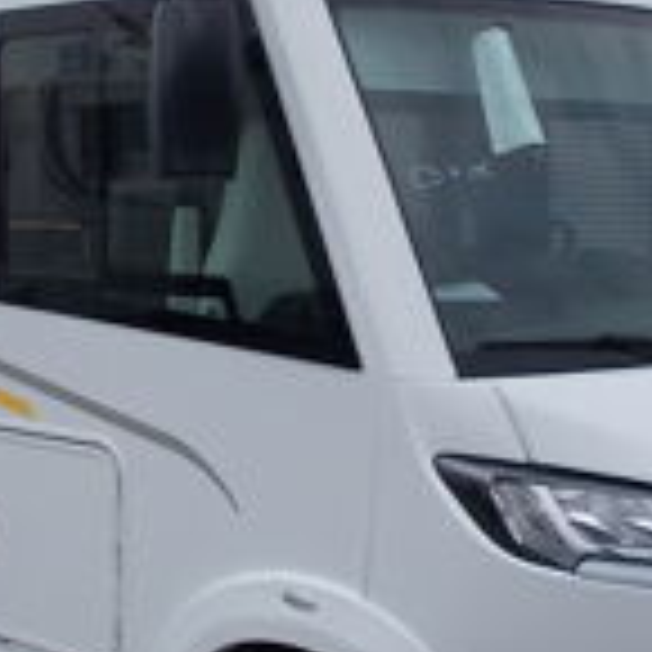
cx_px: 297
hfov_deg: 22.8
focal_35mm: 76
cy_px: 189
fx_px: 1620
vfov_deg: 22.6
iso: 80
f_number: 8
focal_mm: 4.6
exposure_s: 1/160
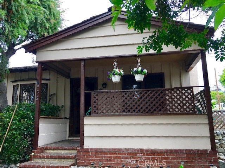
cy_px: 84
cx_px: 112
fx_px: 188
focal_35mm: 29
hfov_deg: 61.7
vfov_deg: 48.2
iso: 25
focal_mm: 4.15
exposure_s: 1/343
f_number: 2.2
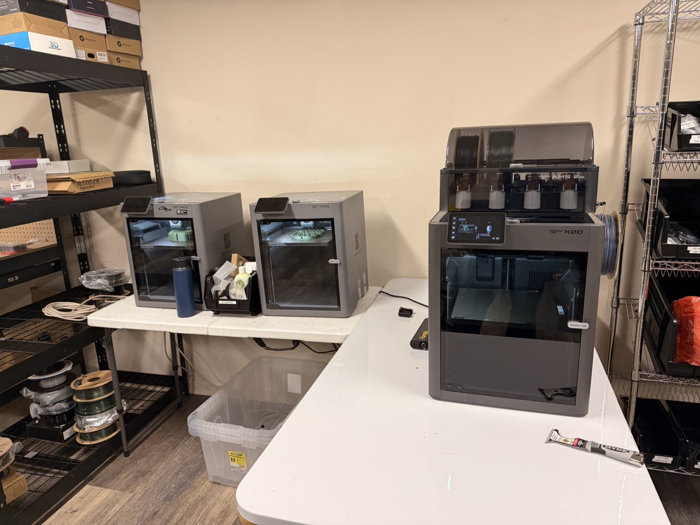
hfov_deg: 71.6
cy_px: 262
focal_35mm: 24
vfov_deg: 56.8
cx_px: 350
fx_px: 485
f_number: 1.78
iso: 200
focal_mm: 6.76
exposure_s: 1/120
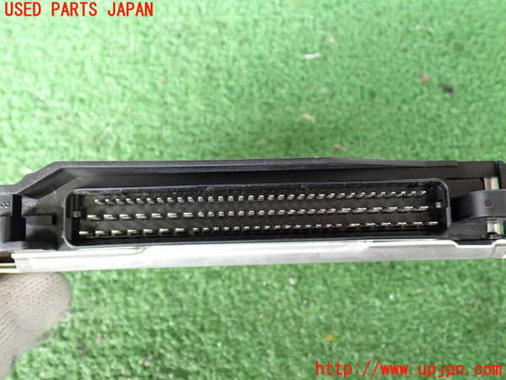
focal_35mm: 38
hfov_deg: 49.0
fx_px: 555
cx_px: 253
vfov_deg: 37.7
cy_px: 190
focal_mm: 6.83
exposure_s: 1/40
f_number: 2.7
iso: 320
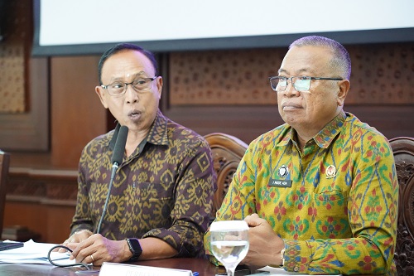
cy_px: 138
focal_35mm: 105
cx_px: 207
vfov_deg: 13.0
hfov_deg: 19.5
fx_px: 1207
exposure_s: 1/30
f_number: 4
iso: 12800
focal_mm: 105
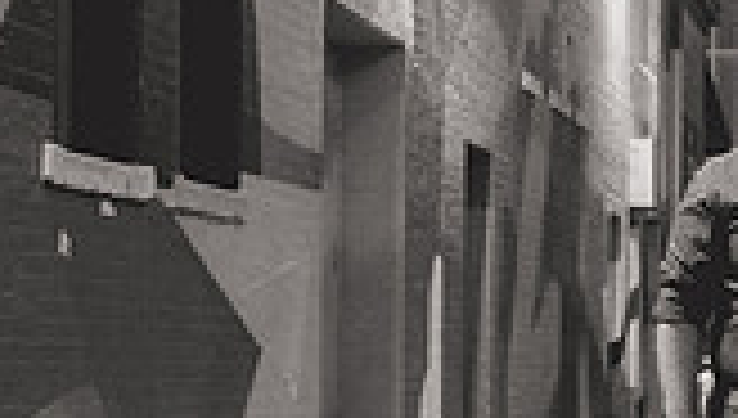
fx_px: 2608
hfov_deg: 15.3
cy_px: 267
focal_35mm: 133
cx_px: 963
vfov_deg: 9.2
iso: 5000
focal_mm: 36
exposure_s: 1/200
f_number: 2.8
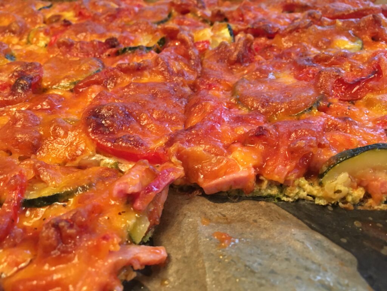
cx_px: 194
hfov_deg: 61.7
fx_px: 324
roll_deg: +3.0
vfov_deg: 48.2
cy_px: 146
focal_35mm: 29
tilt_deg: -37.4
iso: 200
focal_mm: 4.15
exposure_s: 1/20
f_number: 2.2
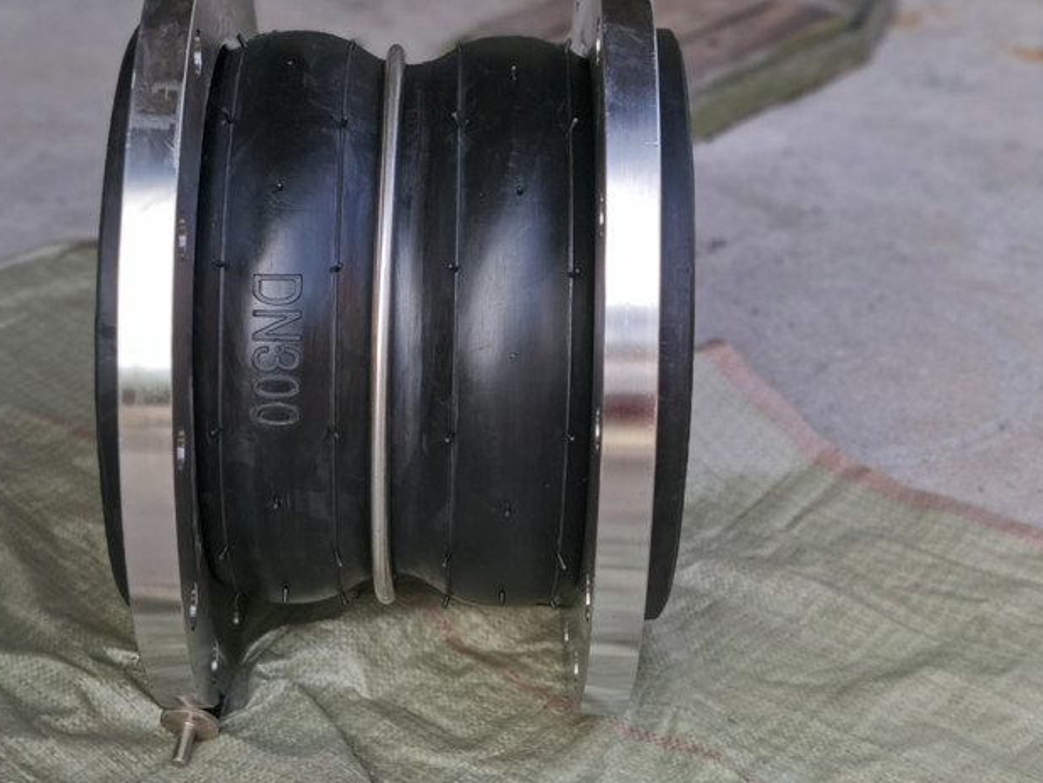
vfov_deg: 21.0
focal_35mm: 70
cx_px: 440
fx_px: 2110
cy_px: 331
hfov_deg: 27.7
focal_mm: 5.56
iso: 50
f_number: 4
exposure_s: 1/776
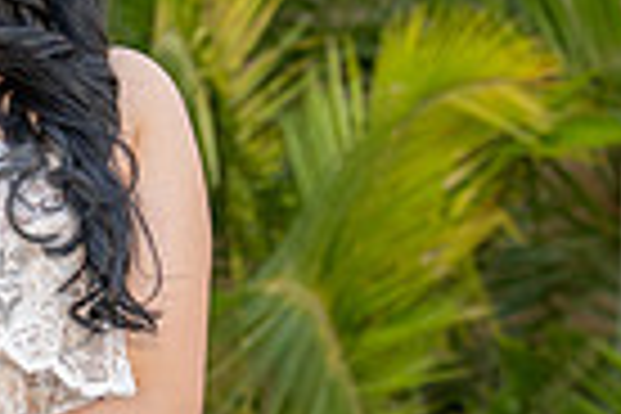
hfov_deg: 6.4
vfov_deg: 4.3
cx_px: -319
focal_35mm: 319
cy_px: 203
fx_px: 5502
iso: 200
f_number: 4
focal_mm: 70
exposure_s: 1/200
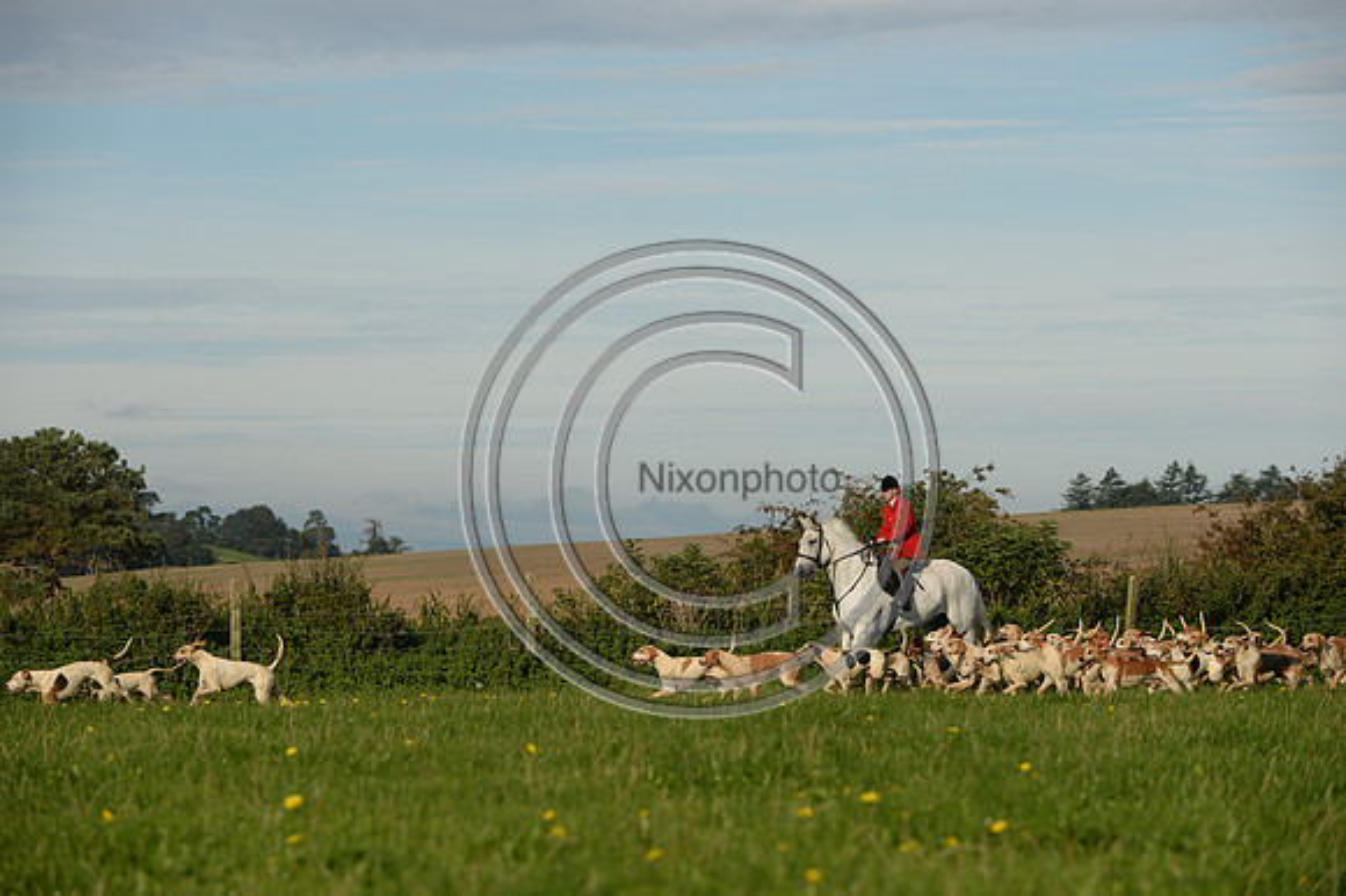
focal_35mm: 135
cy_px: 448
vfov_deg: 10.1
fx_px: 5044
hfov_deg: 15.2
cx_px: 673
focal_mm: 135
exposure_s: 1/1250
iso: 200
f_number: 5
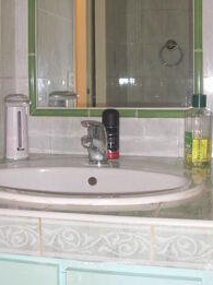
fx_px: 485
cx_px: 98
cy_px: 101
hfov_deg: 24.8
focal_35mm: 59
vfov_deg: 32.5
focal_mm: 6.3
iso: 200
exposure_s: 1/60
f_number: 2.8
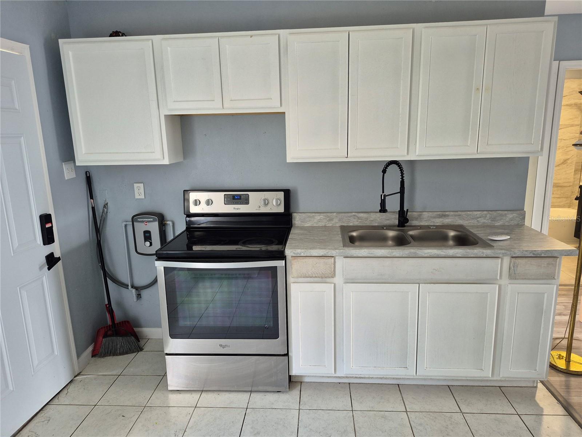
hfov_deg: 73.9
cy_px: 218
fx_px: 387
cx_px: 291
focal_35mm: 23
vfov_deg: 58.9
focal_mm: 5.4
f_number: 1.8
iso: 400
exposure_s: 1/120
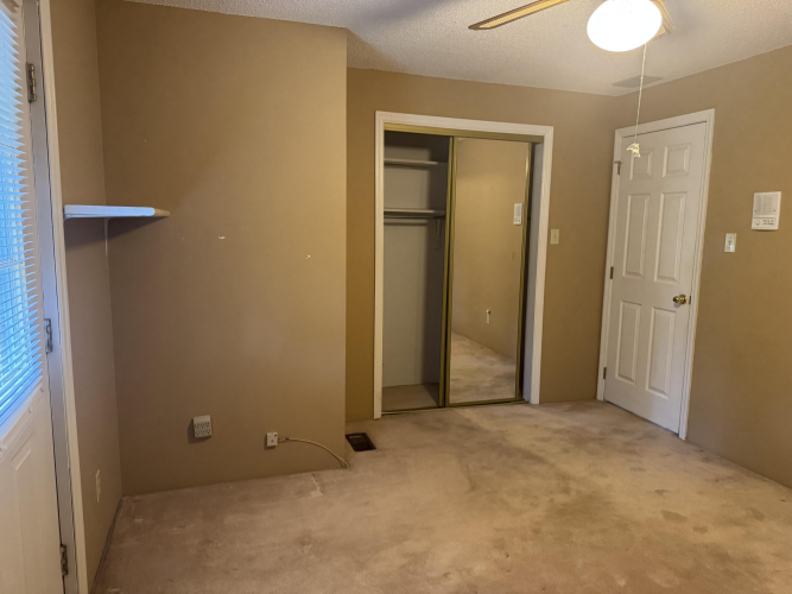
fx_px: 549
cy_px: 297
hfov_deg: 71.6
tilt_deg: -8.5
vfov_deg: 56.8
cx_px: 396
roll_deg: -1.0
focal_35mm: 24
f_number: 1.78
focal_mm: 6.76
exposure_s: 1/60
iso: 640
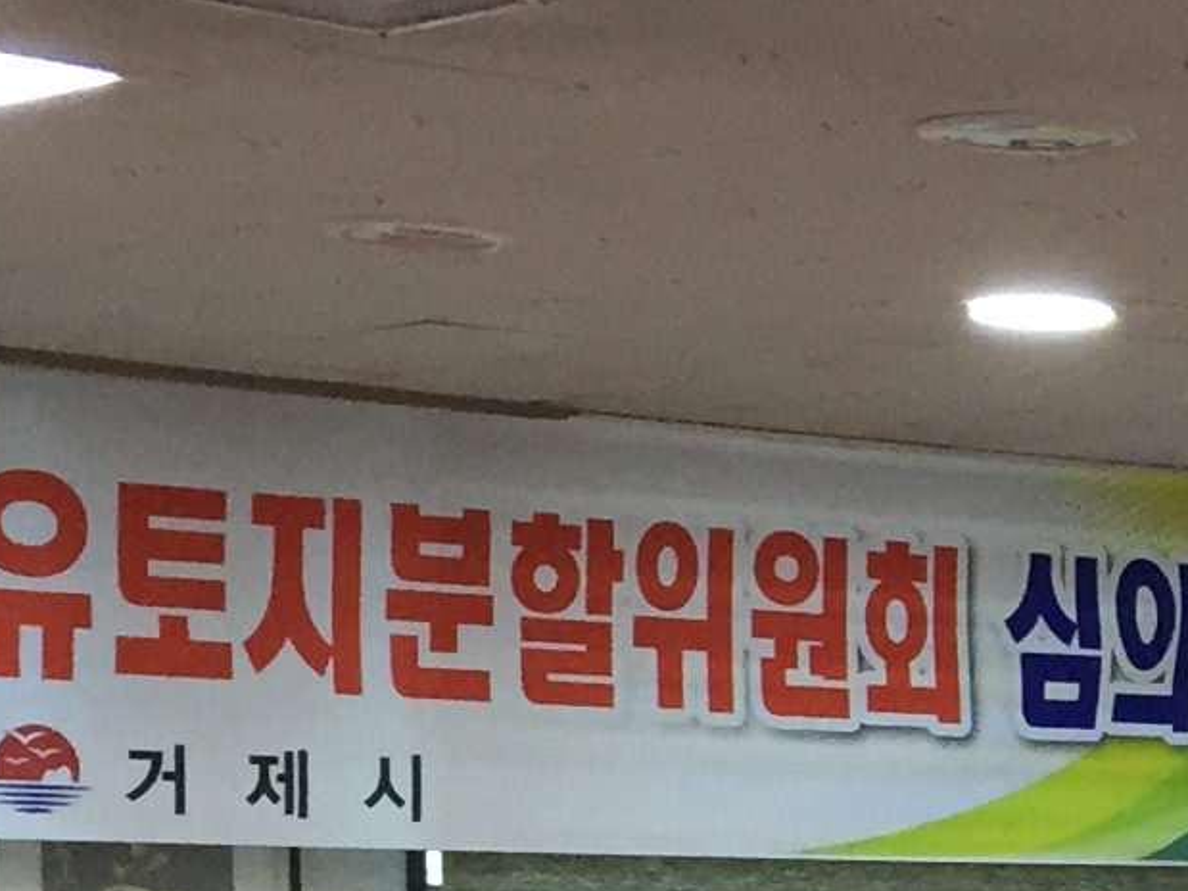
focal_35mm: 153
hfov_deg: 11.8
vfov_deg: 9.5
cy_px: 1267
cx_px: 2217
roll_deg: +1.2
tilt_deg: -3.1
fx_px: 5250
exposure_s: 1/30
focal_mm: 4.15
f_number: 2.2
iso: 50
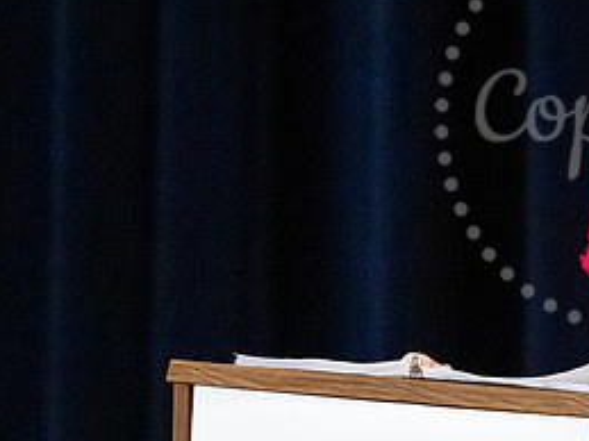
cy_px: 135
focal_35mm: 698
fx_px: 11871
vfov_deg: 2.1
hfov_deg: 2.8
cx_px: 653
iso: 20000
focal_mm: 200
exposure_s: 1/1000
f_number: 4.5
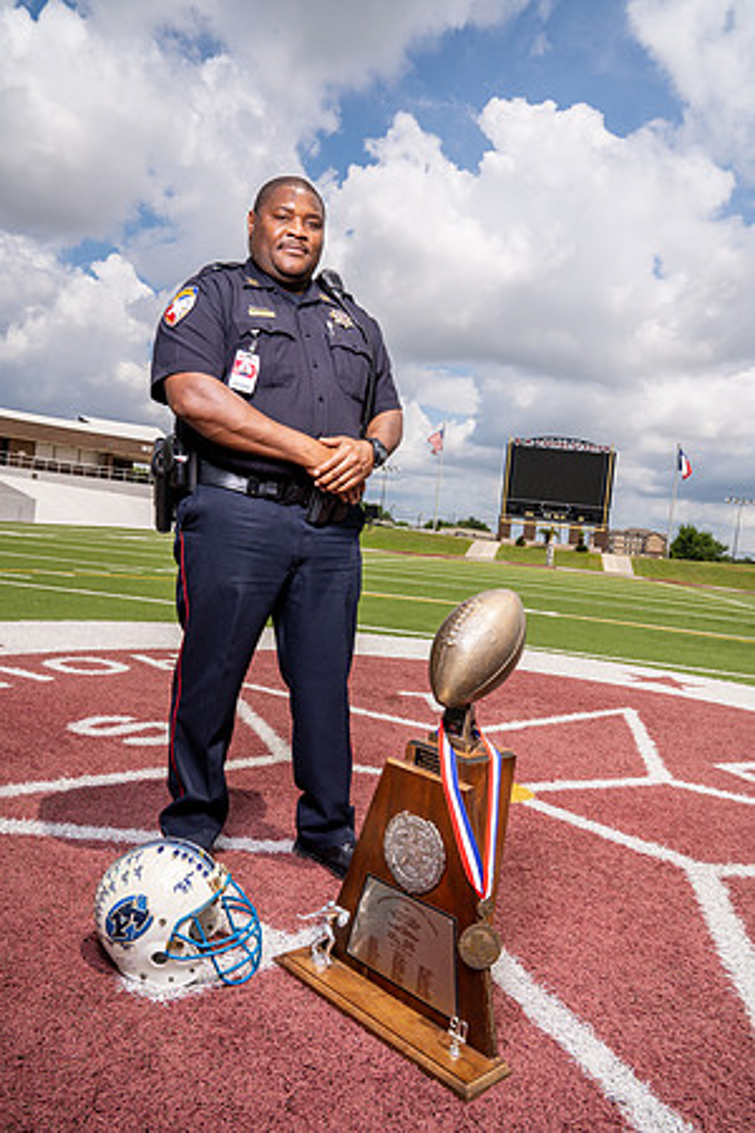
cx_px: 378
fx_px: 755
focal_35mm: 24
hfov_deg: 53.1
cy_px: 566
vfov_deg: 73.7
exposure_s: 1/200
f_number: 11
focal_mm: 24
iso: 125
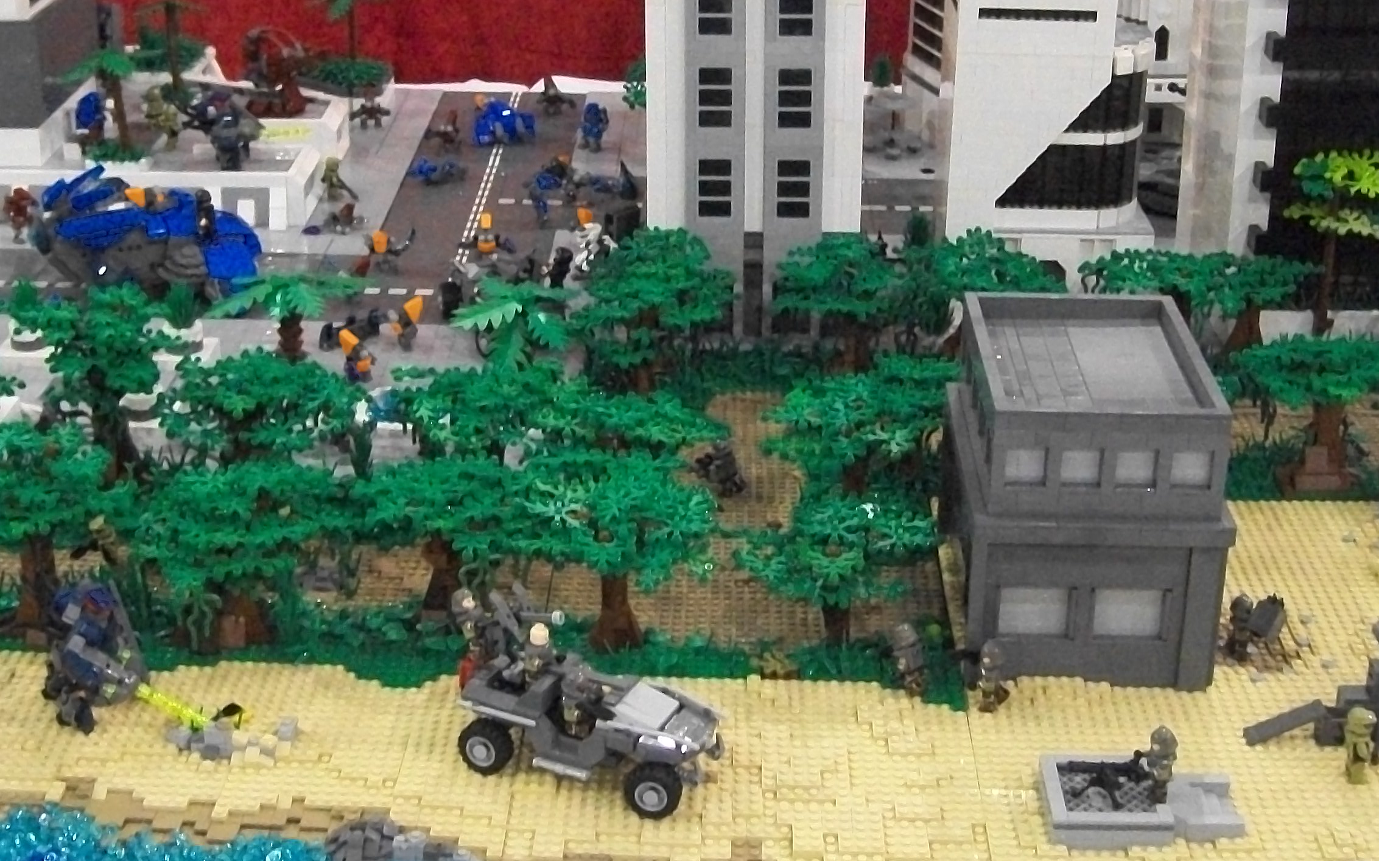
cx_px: 584
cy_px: 248
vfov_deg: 23.4
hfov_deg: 36.8
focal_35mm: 55
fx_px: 2067
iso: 591
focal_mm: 6
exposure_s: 1/60
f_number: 2.7
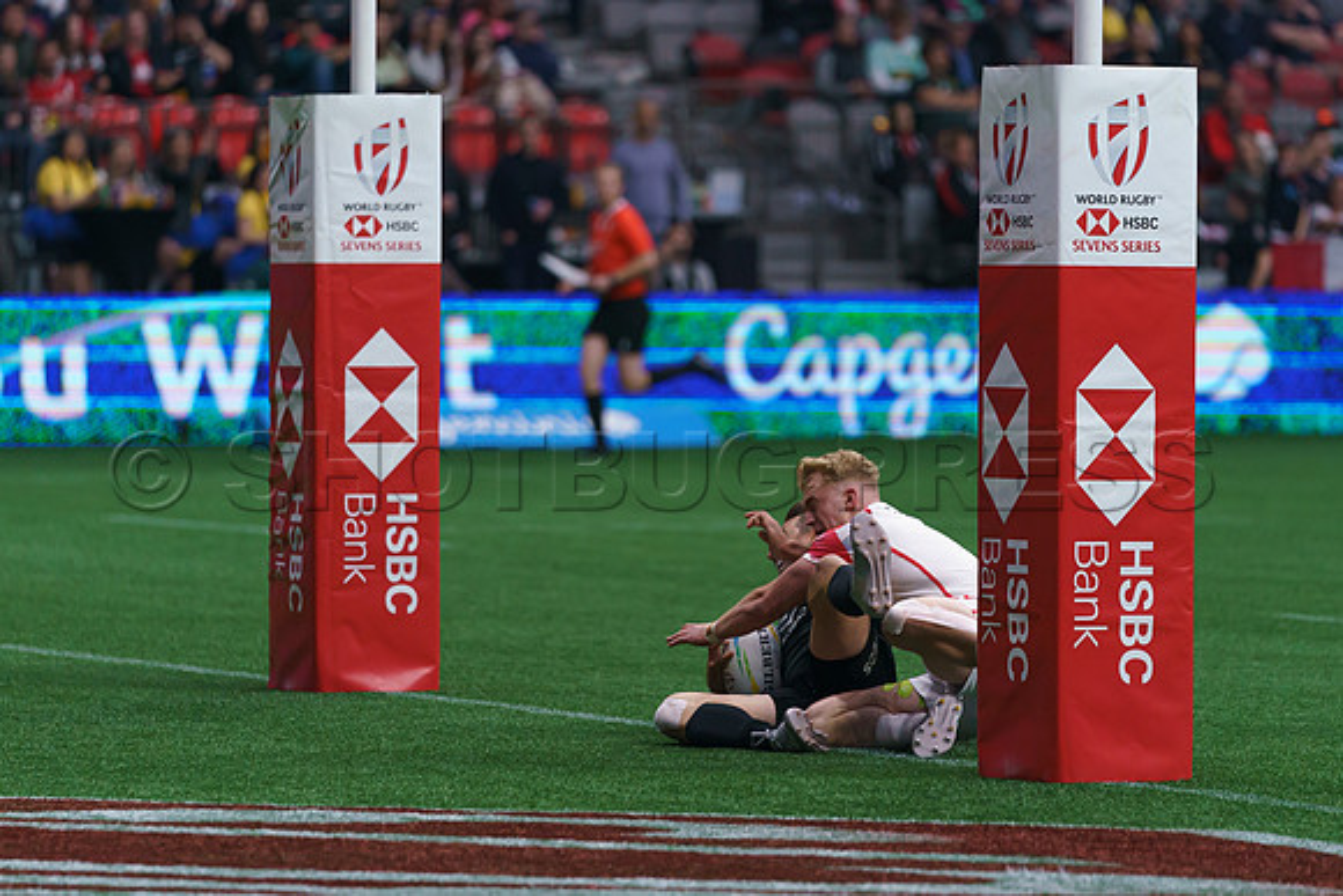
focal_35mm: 289
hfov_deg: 7.1
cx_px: 707
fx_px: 10772
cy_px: 463
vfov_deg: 4.8
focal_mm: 200
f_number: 2.8
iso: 1600
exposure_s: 1/3200
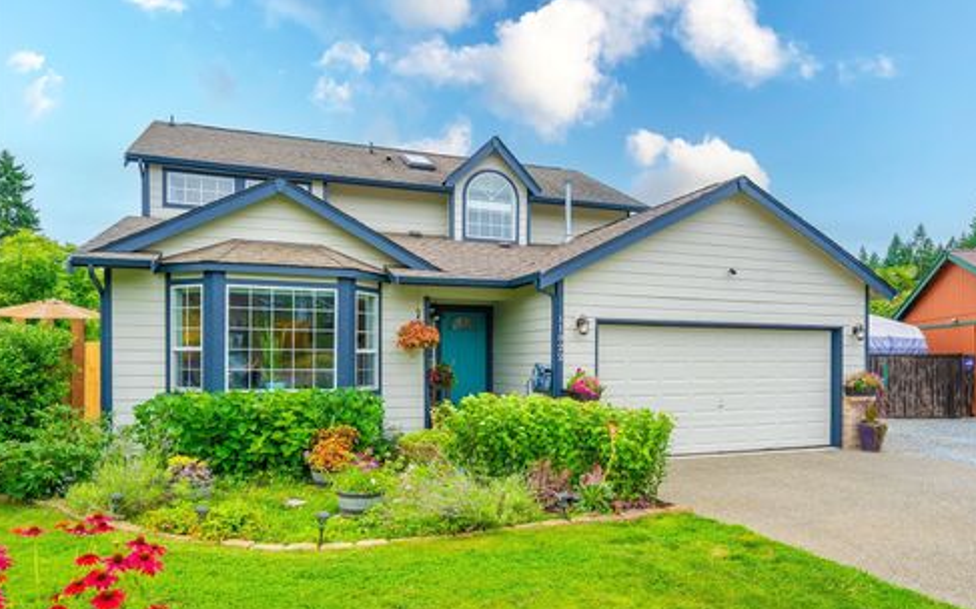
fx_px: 585
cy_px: 315
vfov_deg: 55.0
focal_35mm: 22
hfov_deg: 79.7
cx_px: 491
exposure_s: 1/60
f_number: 7.1
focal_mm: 21
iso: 80
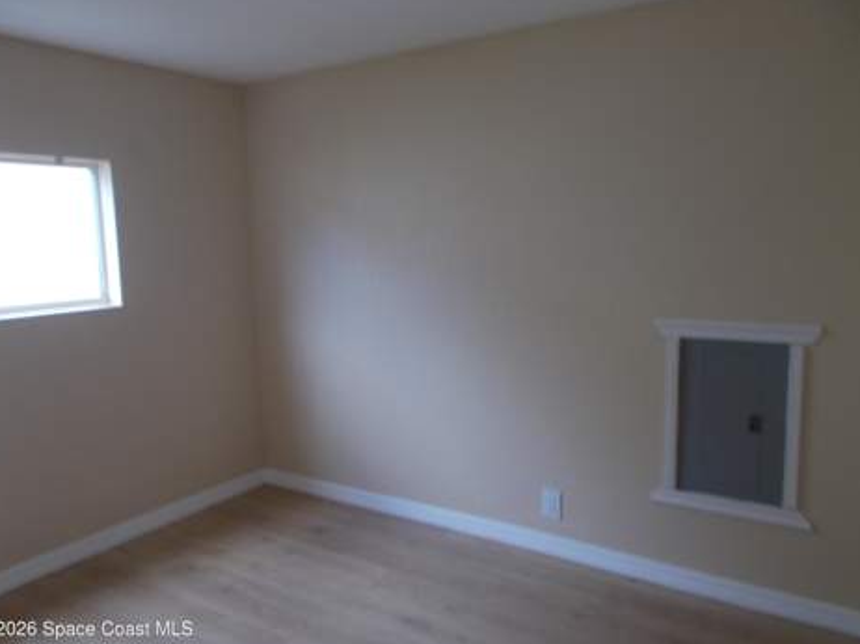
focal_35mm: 27
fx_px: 670
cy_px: 323
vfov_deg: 51.3
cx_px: 426
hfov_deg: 65.3
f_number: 3.2
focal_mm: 4.6
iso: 100
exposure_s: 1/25
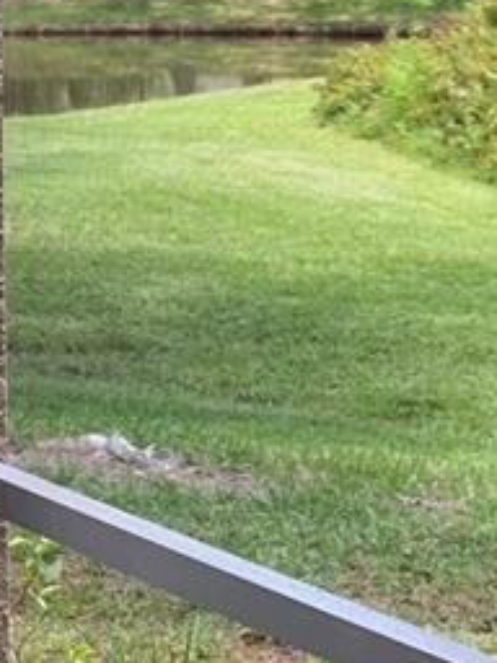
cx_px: -241
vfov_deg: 15.5
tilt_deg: +2.0
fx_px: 2335
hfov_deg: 11.6
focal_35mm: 122
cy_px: -142
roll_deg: +1.0
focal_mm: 4.25
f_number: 1.8
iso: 25
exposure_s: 1/122
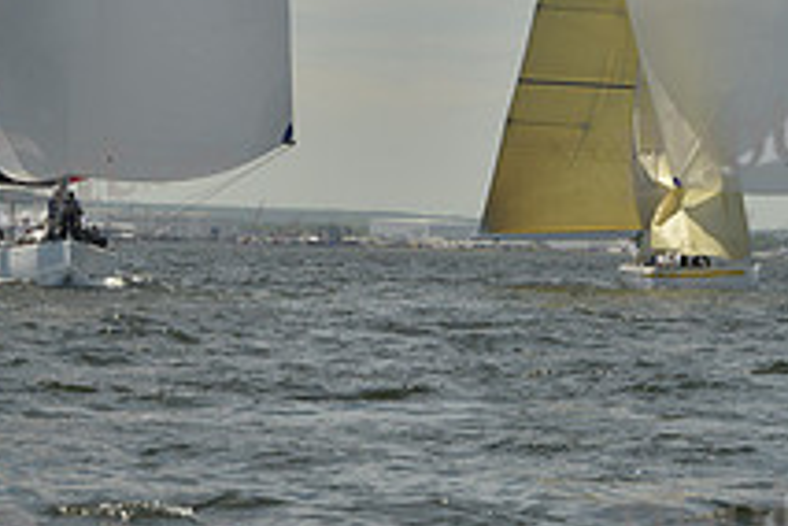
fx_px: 4180
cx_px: 425
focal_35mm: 191
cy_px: -35
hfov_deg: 10.8
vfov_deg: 7.2
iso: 280
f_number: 10
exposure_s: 1/1600
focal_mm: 70
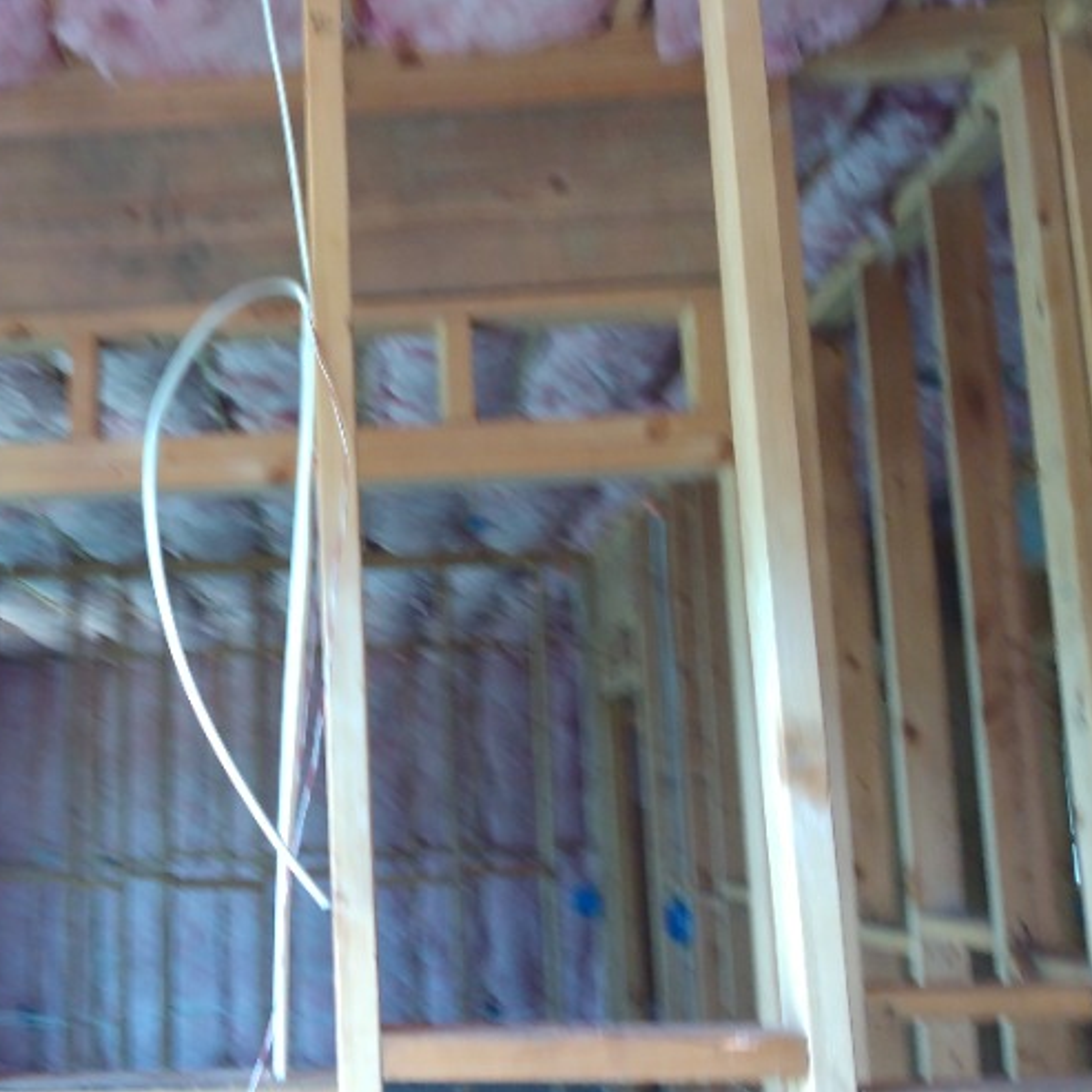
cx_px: 206
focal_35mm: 33
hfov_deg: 46.9
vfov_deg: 49.7
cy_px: 547
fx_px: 1178
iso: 197
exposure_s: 1/30
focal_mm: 3.54
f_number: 2
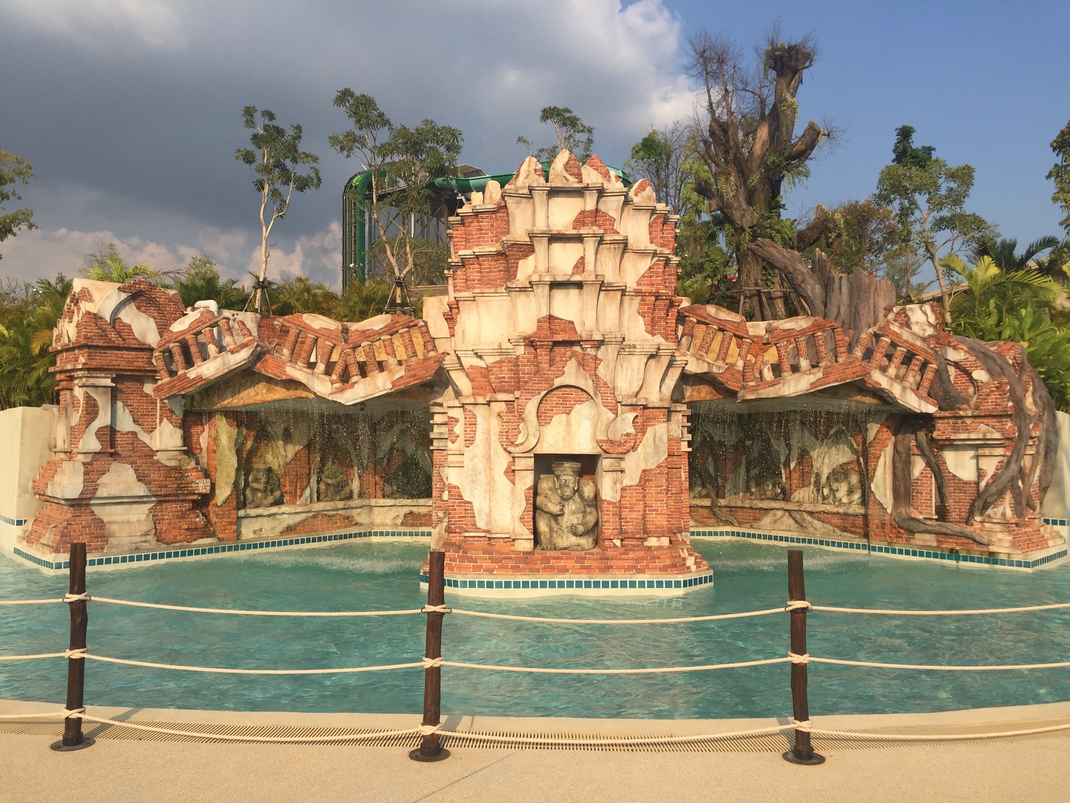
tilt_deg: +2.0
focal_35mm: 29
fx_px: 896
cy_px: 402
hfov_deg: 61.7
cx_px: 535
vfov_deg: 48.2
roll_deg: -1.0
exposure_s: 1/2083
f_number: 2.2
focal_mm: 4.15
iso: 32
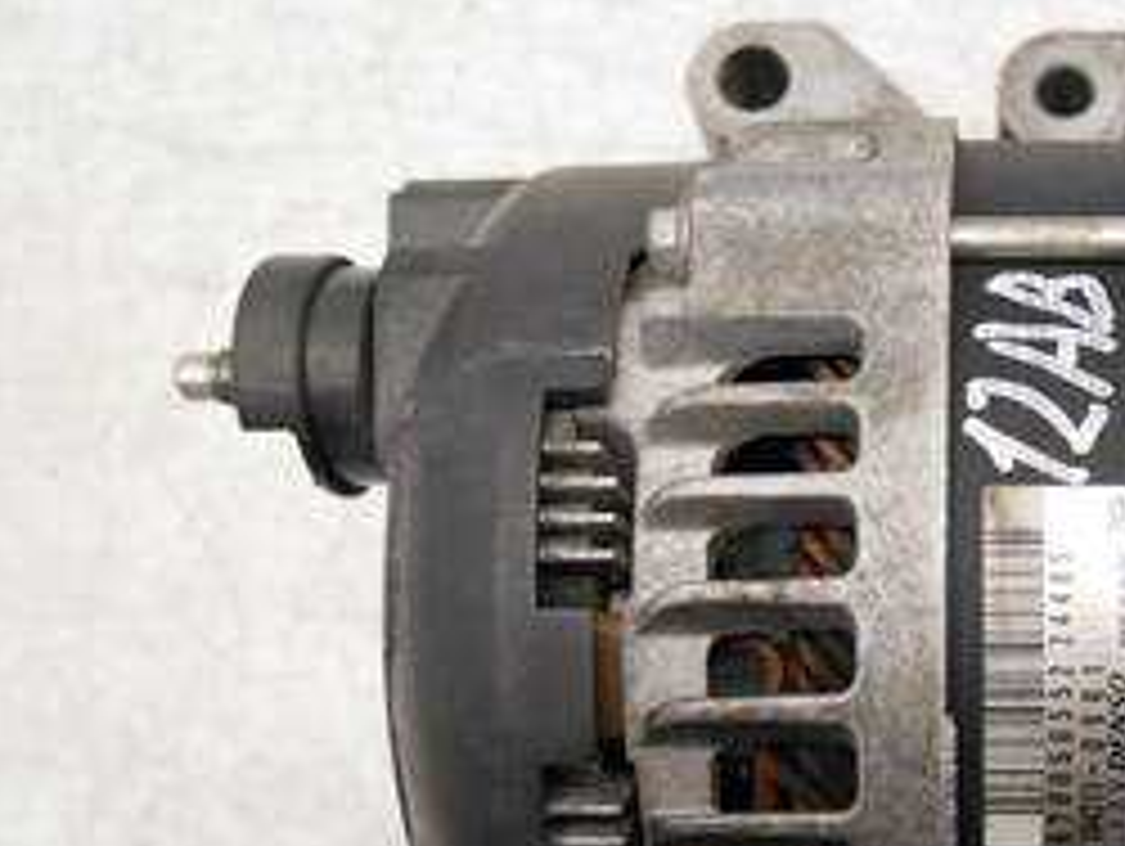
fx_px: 1496
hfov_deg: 38.6
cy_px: 648
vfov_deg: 31.0
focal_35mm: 46
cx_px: 994
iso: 500
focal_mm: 12
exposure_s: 1/60
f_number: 3.5
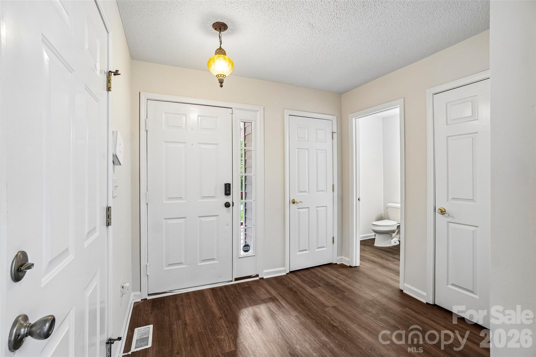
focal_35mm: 15
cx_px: 268
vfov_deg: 77.3
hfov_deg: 100.4
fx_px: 223
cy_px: 178
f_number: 8
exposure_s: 1/8
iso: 400
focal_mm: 10
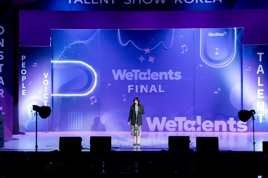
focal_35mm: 72
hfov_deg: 28.1
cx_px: 137
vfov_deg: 19.0
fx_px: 535
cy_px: 89
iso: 1000
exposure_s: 1/125
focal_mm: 70
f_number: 2.8
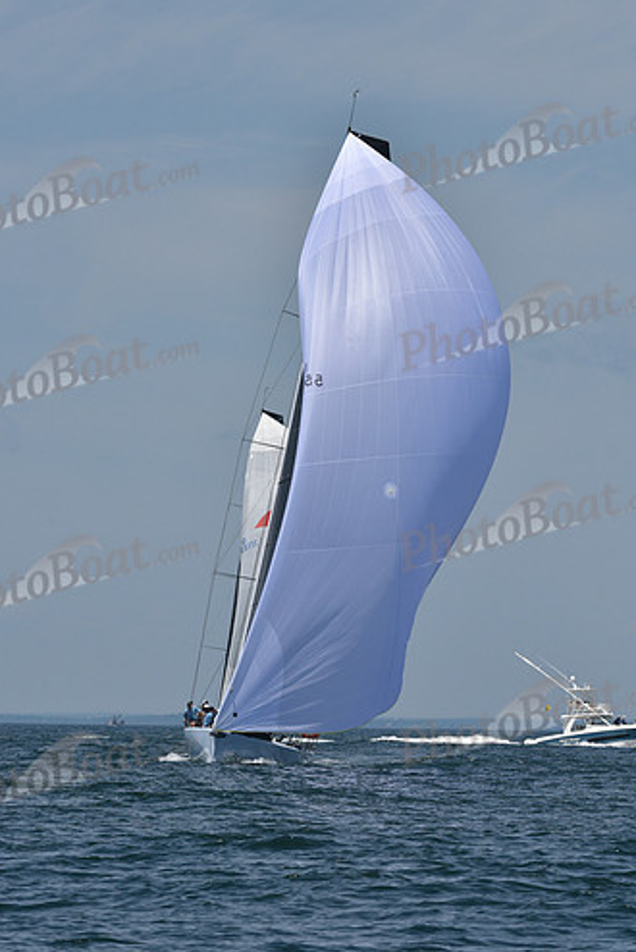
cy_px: 449
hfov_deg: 4.5
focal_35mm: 305
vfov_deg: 6.8
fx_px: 8071
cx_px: 300
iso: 320
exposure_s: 1/1000
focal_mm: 260
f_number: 11
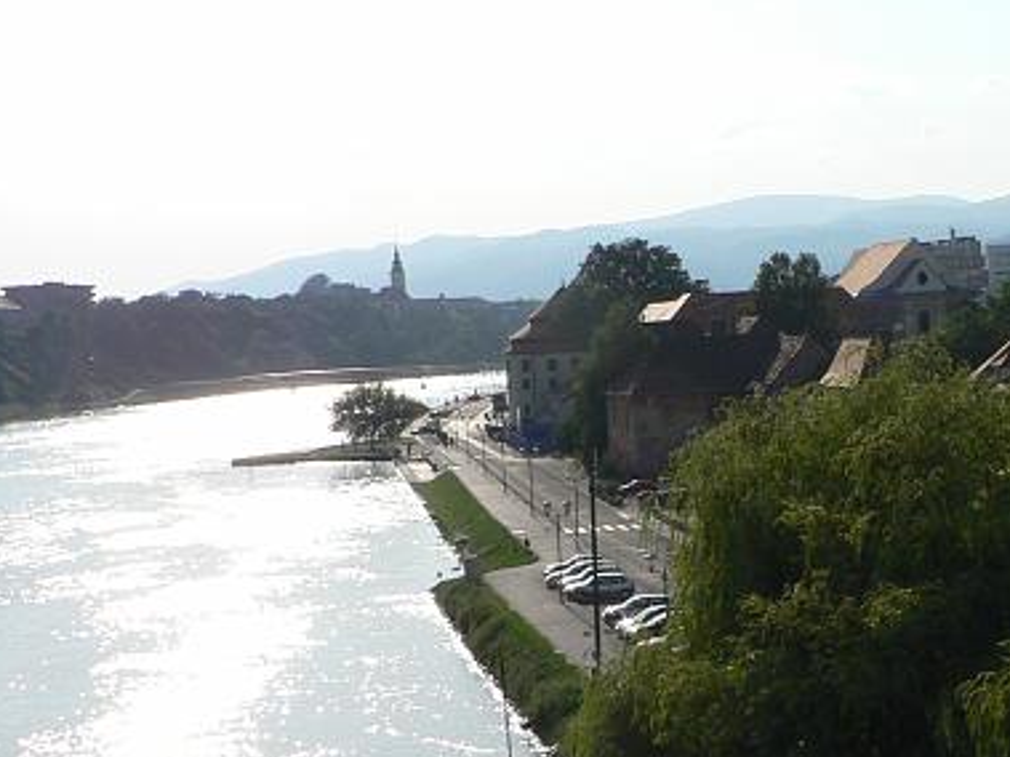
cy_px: 426
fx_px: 2217
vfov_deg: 19.4
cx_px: 967
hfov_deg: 24.7
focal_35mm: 76
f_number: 5.6
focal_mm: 6
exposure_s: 1/800
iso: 80
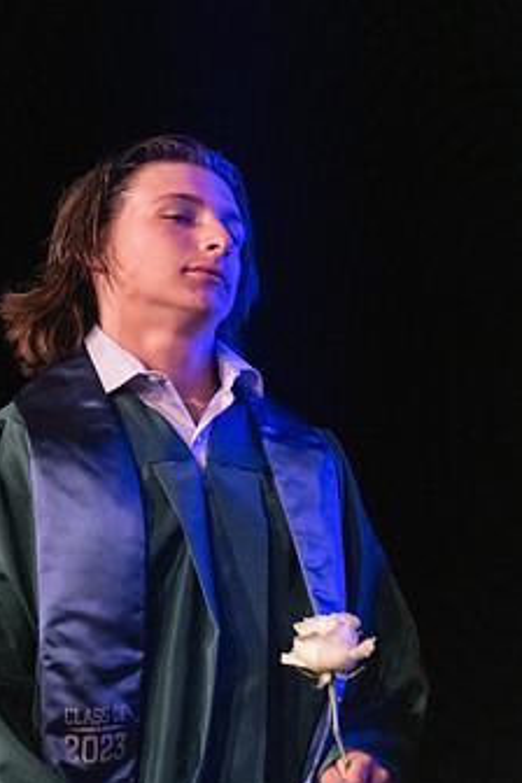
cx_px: 191
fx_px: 3871
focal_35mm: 178
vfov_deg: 11.5
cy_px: 408
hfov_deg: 7.7
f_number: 2.8
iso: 16000
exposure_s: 1/1000
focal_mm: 133
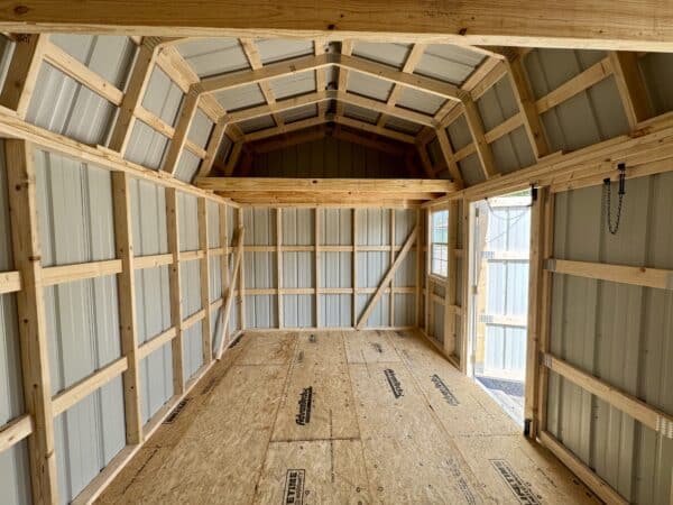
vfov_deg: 85.7
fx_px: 272
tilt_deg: -3.9
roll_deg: -0.3
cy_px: 252
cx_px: 336
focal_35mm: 14
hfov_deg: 102.1
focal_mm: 2.22
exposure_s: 1/188
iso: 40
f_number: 2.2
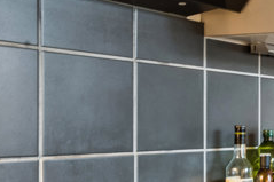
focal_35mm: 77
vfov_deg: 17.6
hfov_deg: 21.3
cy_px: 124
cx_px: 433
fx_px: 586
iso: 250
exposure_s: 2.5
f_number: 10
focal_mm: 23
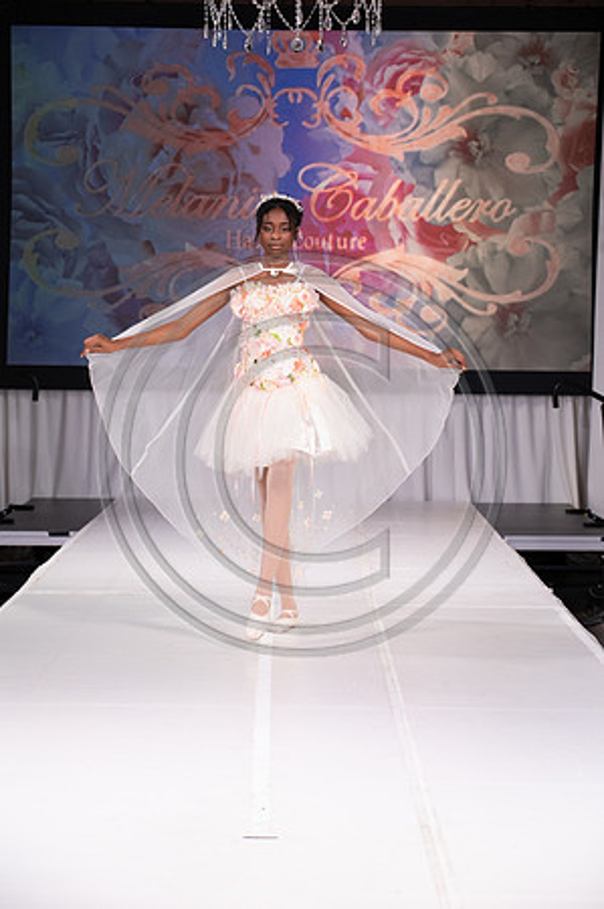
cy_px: 454
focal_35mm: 92
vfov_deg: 22.2
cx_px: 302
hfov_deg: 14.8
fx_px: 2321
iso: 2000
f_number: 5.6
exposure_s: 1/400
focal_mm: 92
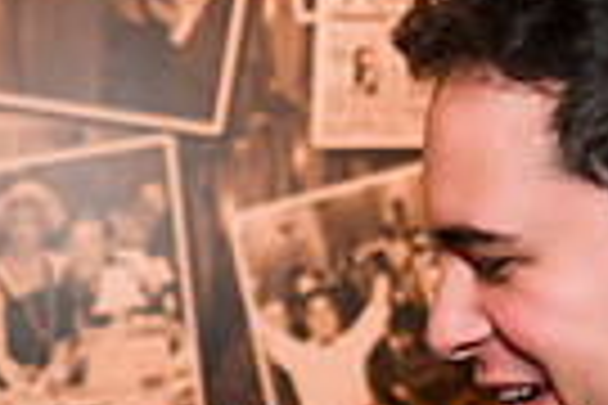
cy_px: 765
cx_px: -189
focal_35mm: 135
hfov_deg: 14.5
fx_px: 2280
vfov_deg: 9.6
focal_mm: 31
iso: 1250
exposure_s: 1/200
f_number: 3.2
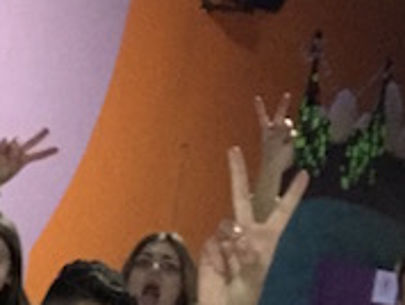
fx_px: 1347
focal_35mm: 115
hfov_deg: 17.1
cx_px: 140
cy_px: 360
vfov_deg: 12.6
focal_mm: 2.87
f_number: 2.2
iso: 500
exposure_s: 1/20
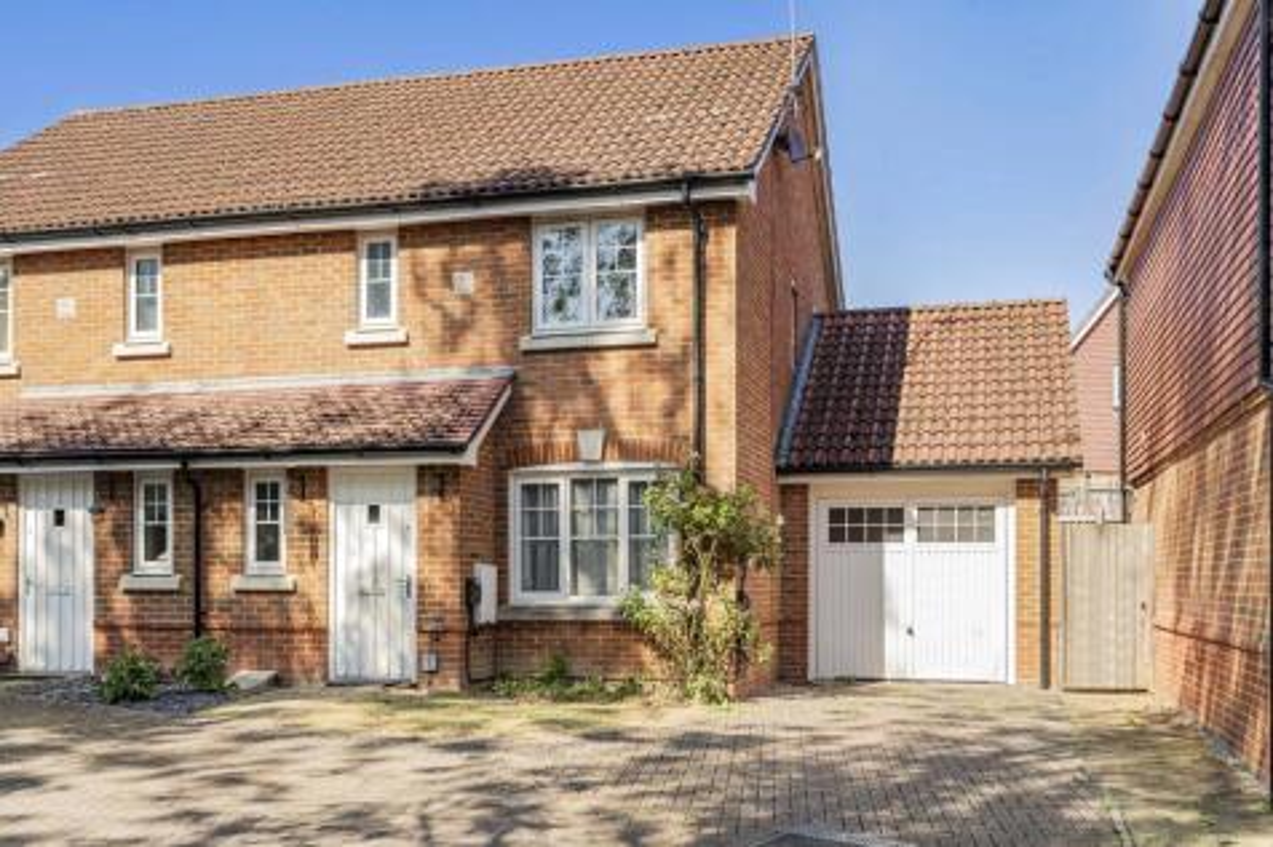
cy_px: 424
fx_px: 1237
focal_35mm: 35
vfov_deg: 37.8
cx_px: 636
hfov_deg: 54.5
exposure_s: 1/400
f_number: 8
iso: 640
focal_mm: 35
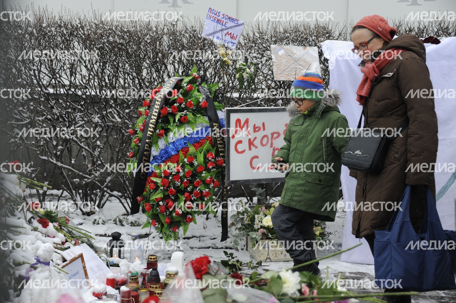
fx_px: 861
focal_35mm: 68
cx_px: 228
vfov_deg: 20.0
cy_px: 152
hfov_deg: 29.7
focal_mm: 68
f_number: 4.8
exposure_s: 1/200
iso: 640
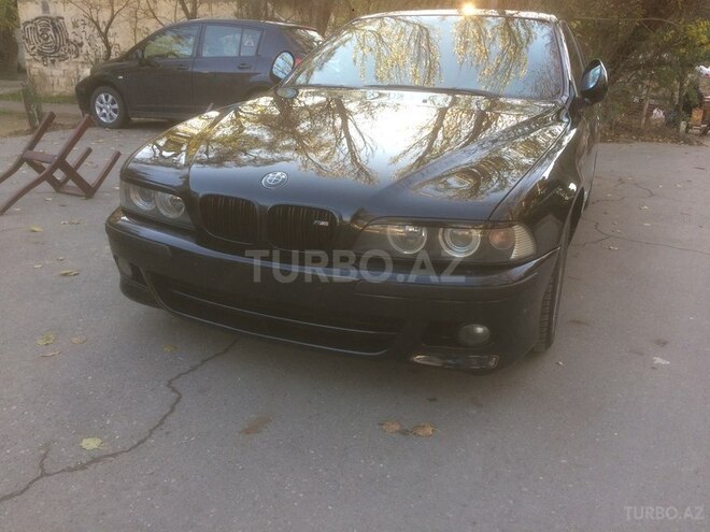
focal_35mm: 29
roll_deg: -1.7
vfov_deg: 48.2
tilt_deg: -17.8
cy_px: 266
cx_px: 355
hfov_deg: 61.7
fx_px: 595
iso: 40
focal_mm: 4.15
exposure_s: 1/100
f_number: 2.2
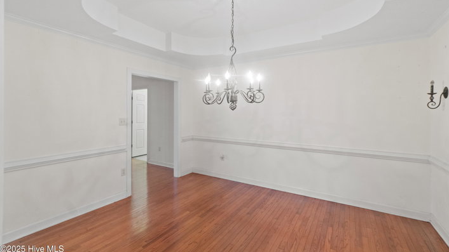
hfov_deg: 99.4
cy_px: 110
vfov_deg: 66.8
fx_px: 190
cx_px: 228
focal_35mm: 16
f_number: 8
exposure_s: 1/1.67
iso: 400
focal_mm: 10
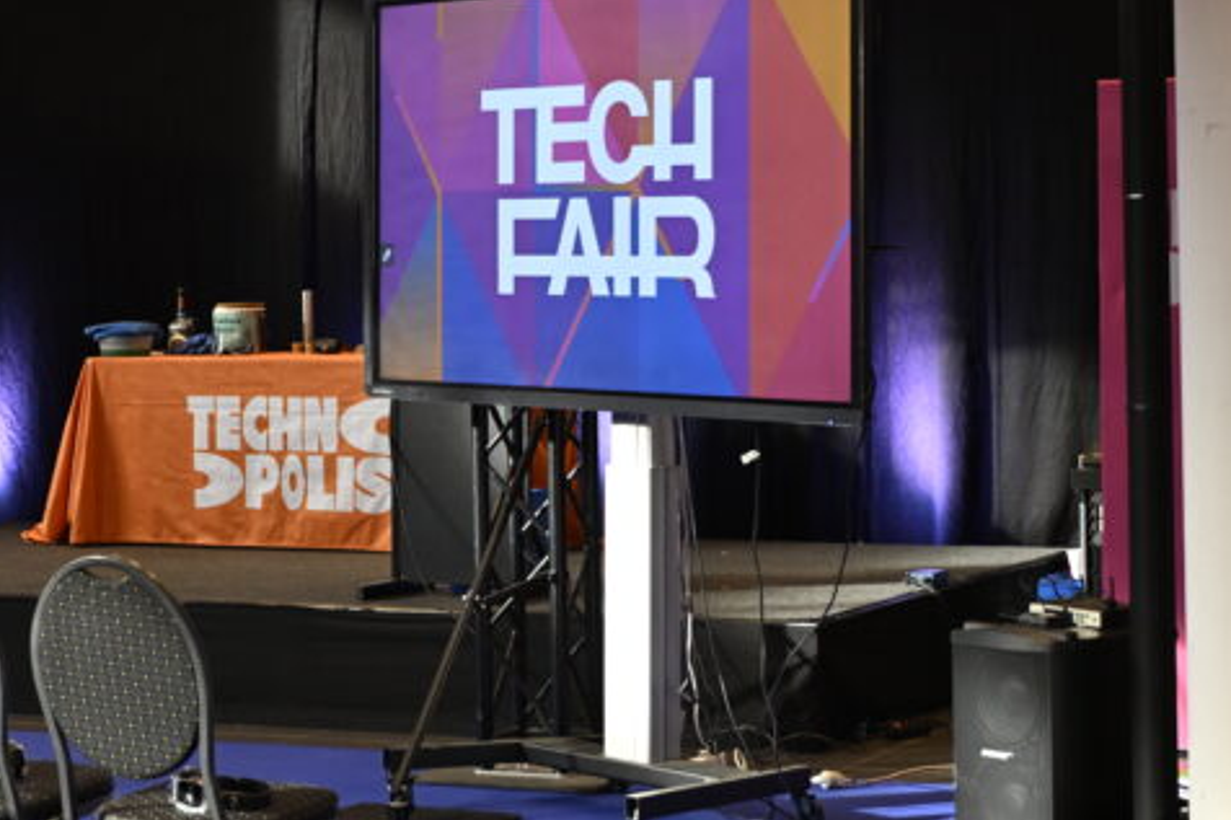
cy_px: 200
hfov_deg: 20.9
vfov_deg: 14.0
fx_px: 3316
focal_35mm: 97
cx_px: 331
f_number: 4.5
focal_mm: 40
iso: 1000
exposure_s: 1/100
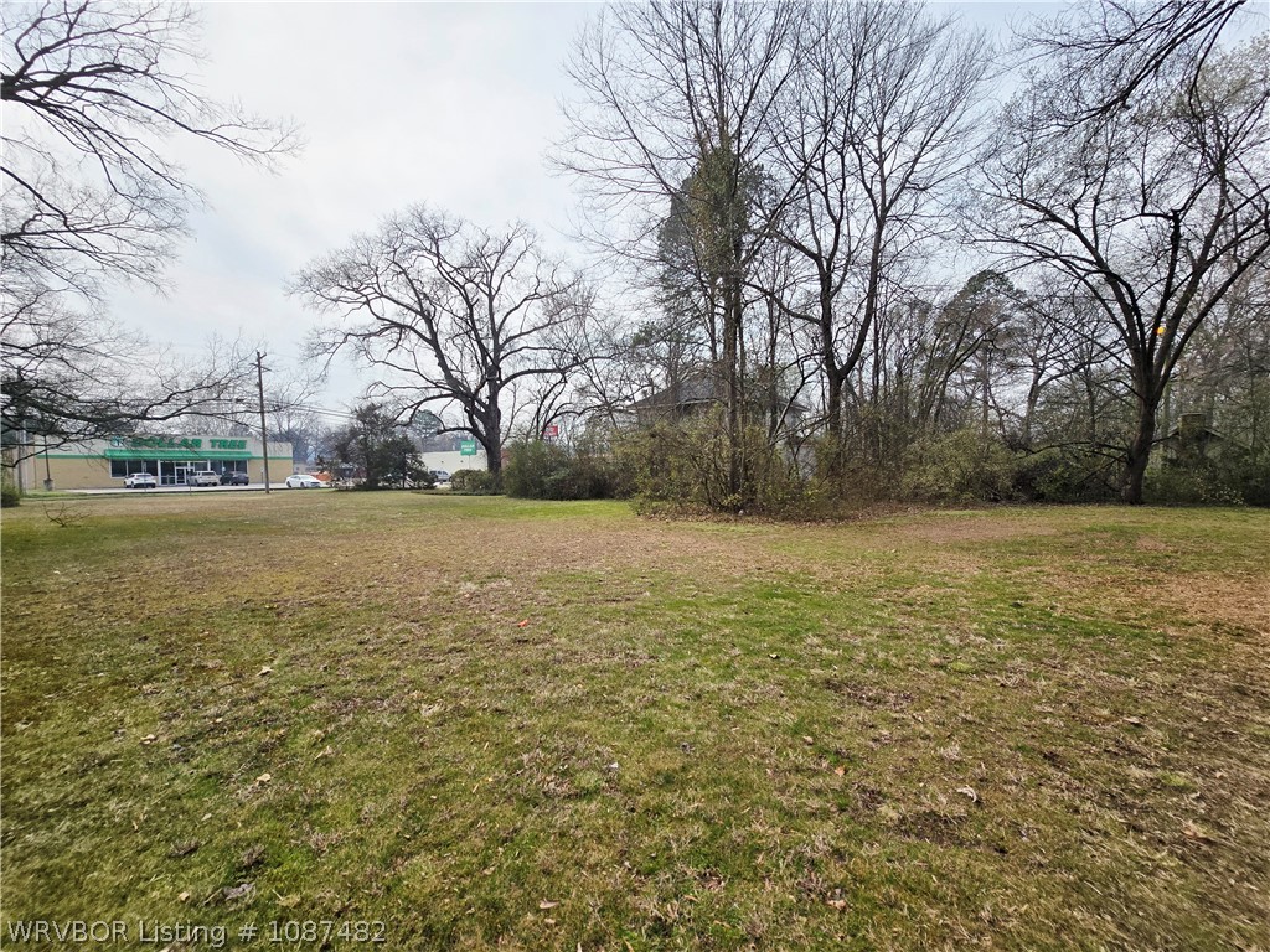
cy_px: 476
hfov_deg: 106.2
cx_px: 635
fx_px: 477
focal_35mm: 13
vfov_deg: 89.9
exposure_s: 1/2500
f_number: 2.2
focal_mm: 2.2
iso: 50
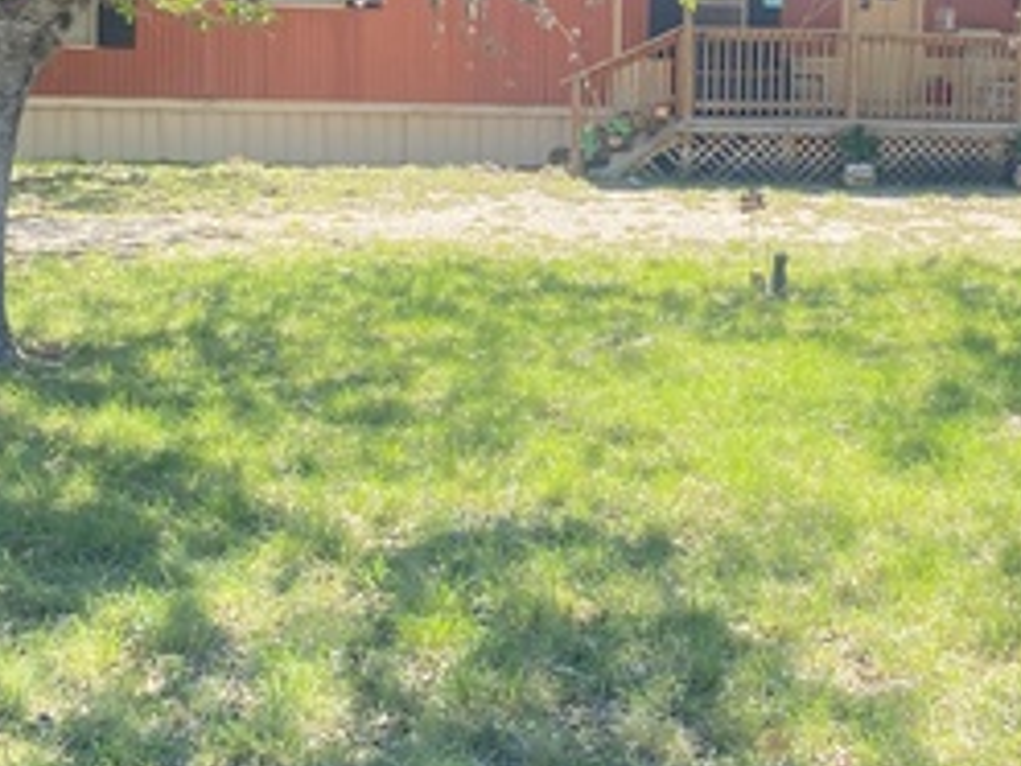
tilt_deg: -4.0
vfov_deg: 21.7
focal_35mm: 67
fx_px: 1976
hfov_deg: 28.9
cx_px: 622
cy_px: 152
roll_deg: -1.6
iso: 32
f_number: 1.8
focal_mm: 4.25
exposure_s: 1/549
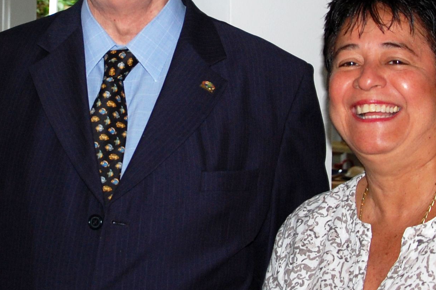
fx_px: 1065
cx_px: 121
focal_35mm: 88
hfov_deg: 23.0
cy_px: 40
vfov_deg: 15.4
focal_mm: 24
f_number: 4
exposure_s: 1/60
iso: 400
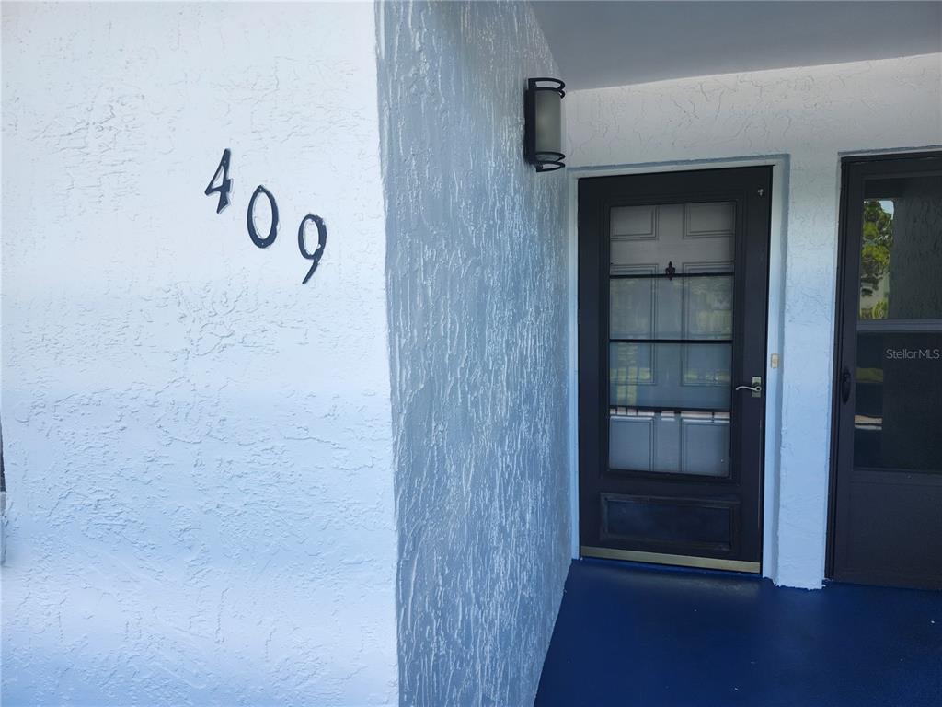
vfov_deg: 58.9
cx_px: 471
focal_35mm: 23
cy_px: 354
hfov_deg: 73.9
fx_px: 626
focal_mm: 5.54
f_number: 1.8
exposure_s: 1/380
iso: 25
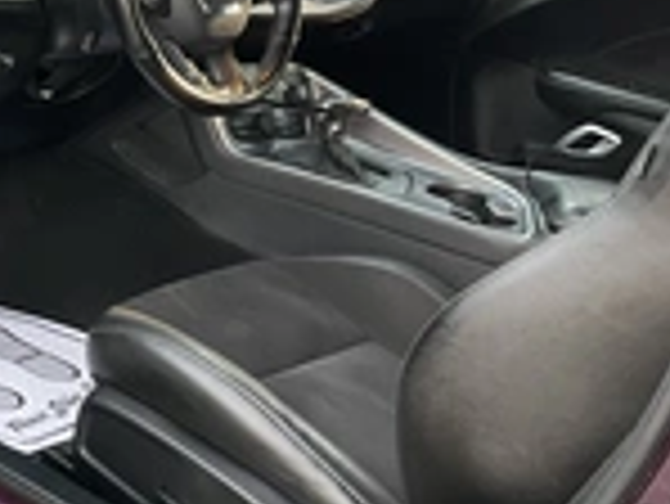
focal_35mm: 78
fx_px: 1511
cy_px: 279
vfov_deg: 18.9
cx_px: -153
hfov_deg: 22.8
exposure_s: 1/122
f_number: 1.8
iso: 25
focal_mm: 3
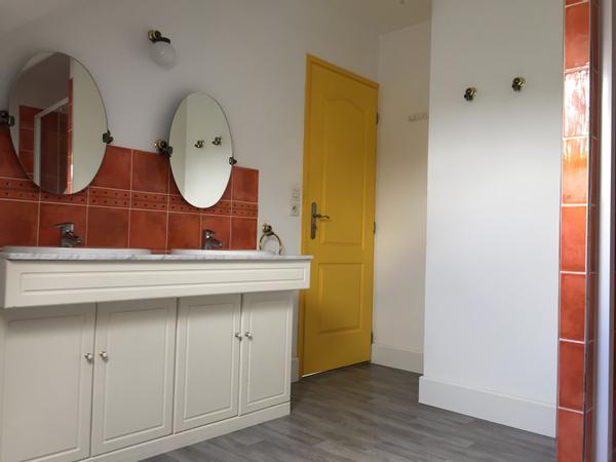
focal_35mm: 29
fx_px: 516
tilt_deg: +1.1
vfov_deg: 48.2
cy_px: 231
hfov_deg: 61.7
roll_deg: -1.0
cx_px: 308
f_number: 2.2
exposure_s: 1/33
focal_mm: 4.15
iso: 80
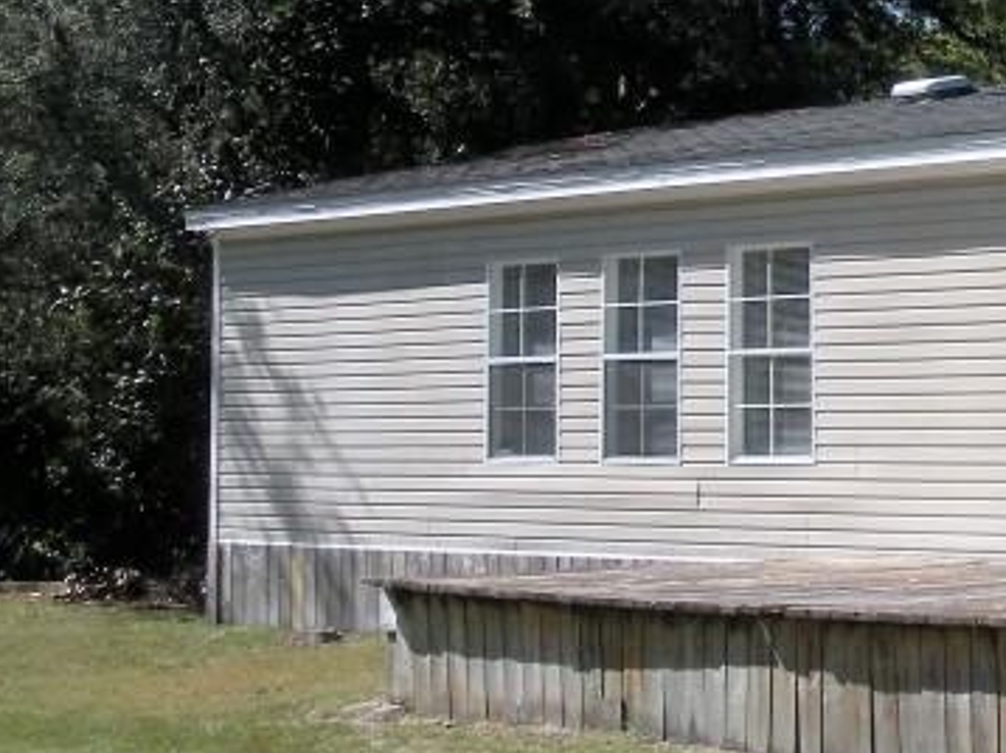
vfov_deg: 14.2
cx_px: 1304
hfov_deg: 17.9
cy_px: 62
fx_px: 2991
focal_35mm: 103
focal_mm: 6.3
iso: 64
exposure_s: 1/530
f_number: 3.5
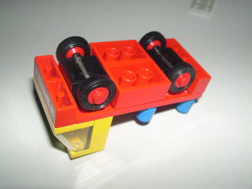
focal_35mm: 38
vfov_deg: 37.7
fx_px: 277
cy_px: 94
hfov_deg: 49.0
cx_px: 126
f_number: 7.6
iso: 100
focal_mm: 8
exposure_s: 1/60
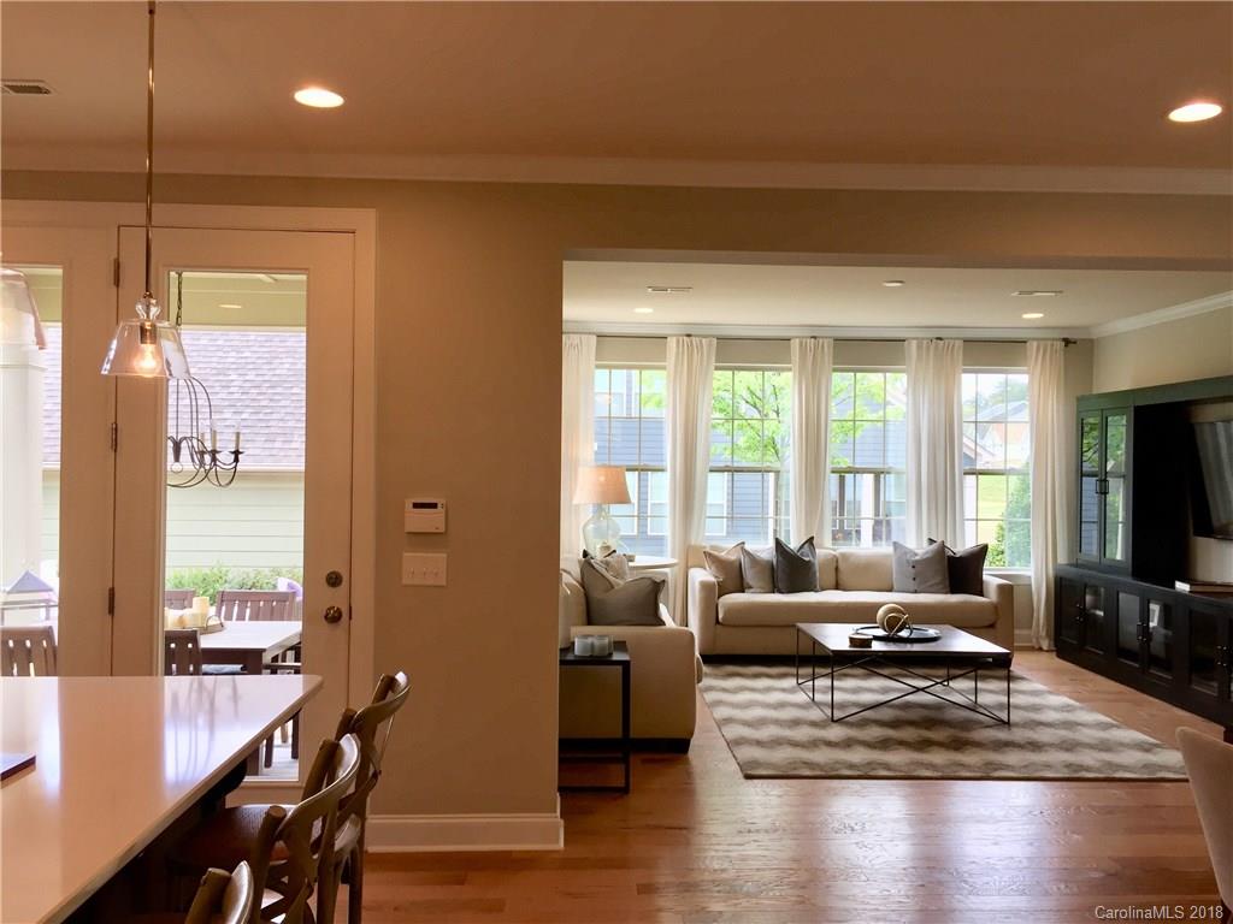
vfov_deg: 48.2
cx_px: 616
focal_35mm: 29
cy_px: 462
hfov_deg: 61.7
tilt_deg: +0.7
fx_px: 1033
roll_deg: -1.1
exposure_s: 1/120
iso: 50
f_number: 2.2
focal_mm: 4.15
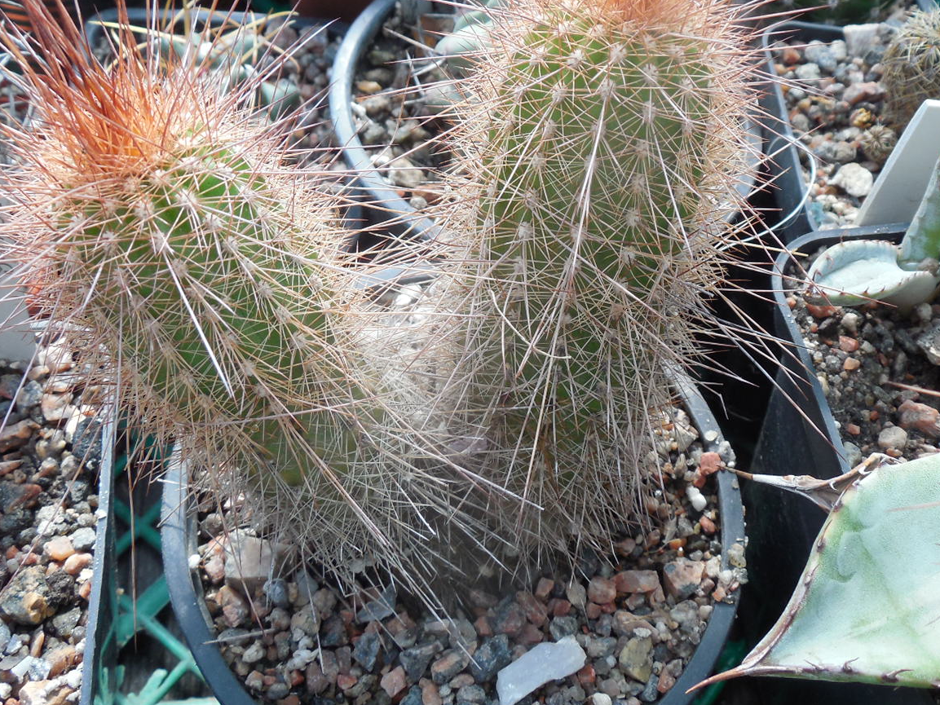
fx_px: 1168
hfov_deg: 43.8
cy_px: 265
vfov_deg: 33.4
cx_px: 505
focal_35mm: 43
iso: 125
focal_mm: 5.6
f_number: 3.6
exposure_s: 1/160
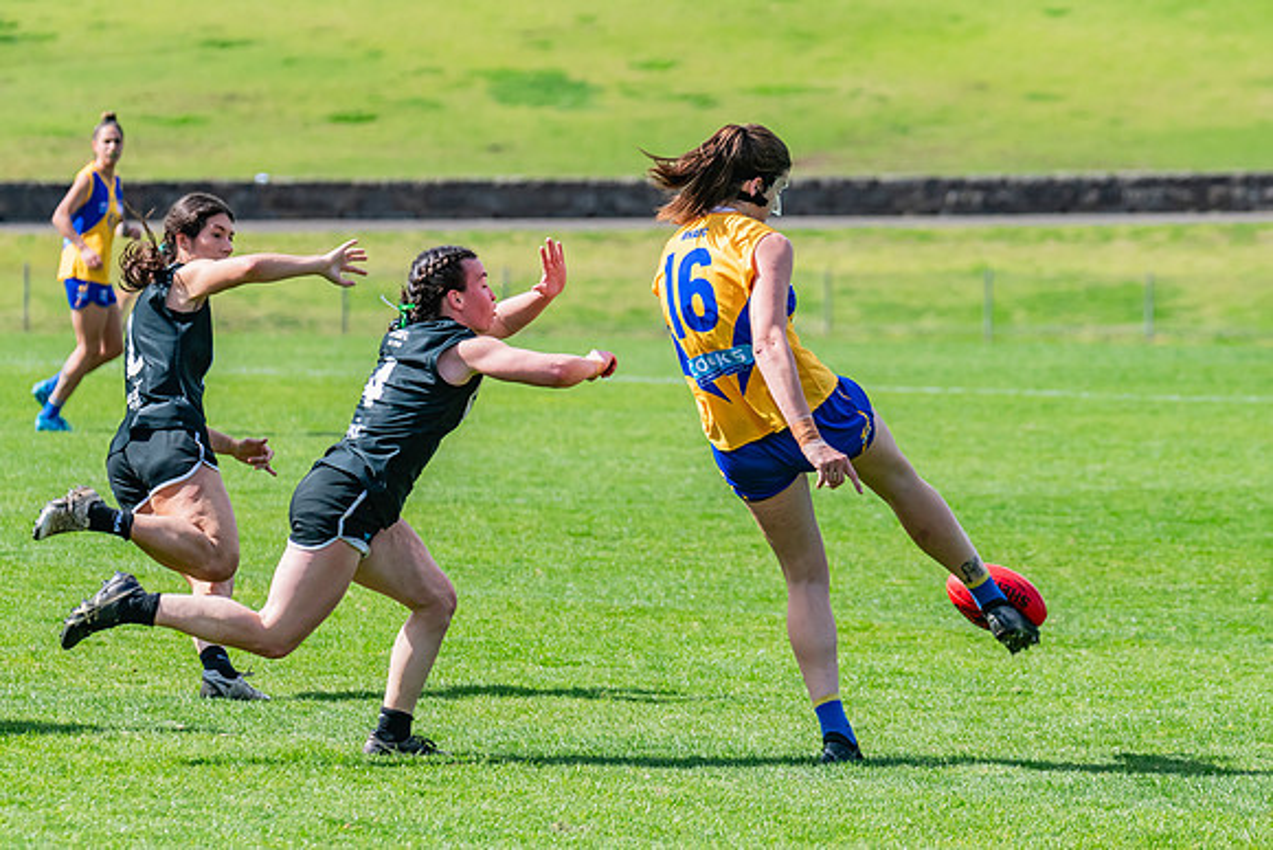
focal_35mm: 275
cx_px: 786
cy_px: 389
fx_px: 9740
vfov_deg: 5.0
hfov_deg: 7.5
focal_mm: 220
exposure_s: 1/1600
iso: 800
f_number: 8
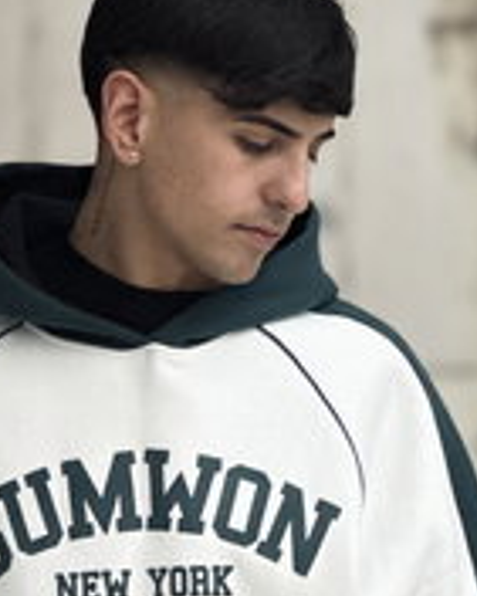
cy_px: 530
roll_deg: -1.0
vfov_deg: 8.4
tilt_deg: -2.3
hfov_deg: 6.8
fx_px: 4020
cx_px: 145
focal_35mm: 228
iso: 160
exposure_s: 1/121
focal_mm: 9
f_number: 2.8
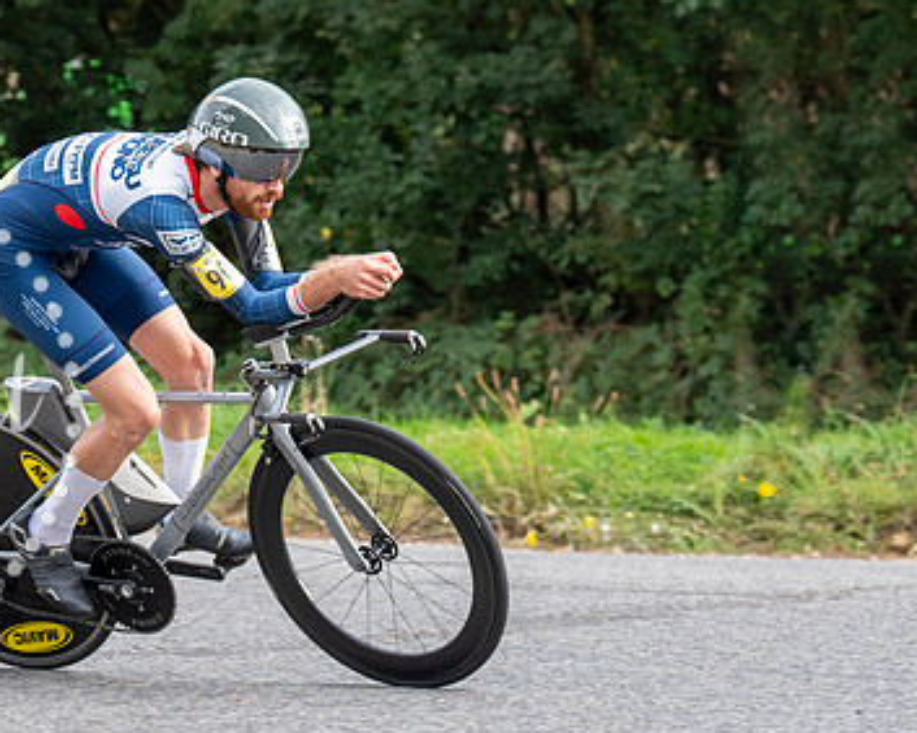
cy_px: 279
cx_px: 234
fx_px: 6212
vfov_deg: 6.7
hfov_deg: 8.4
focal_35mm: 229
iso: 400
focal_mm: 109
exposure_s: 1/1000
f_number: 4
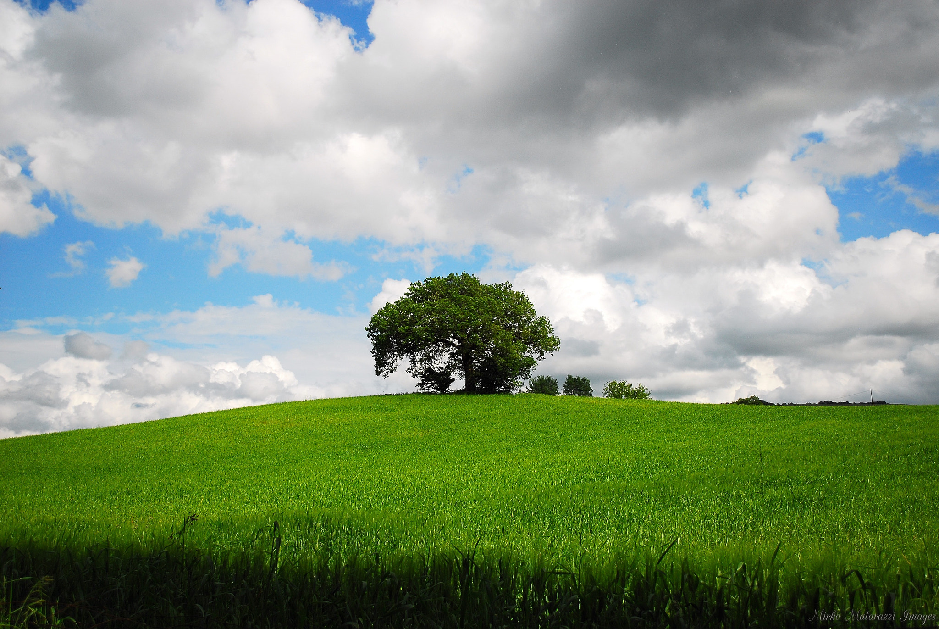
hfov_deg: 49.5
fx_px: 1018
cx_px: 470
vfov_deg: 34.3
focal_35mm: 39
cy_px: 314
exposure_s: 1/4000
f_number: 4.2
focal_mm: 26
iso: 280
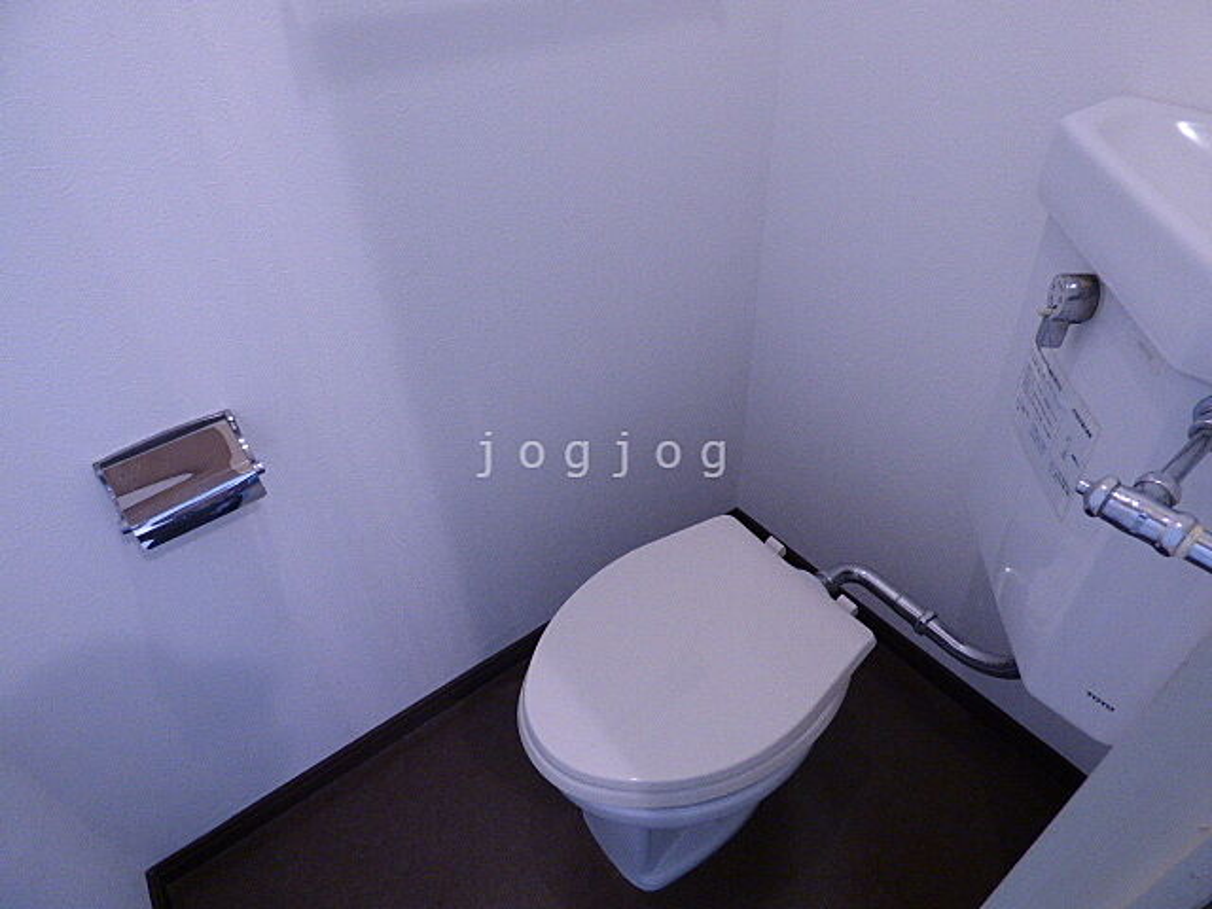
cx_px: 606
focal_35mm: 20
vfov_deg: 66.0
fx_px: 700
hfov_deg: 81.7
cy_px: 454
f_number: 2.8
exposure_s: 1/40
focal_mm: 3.58
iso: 400
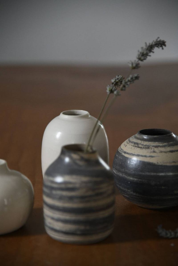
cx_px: 89
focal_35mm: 120
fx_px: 890
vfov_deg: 17.1
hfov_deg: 11.4
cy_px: 133
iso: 1250
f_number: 4
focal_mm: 120
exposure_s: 1/100
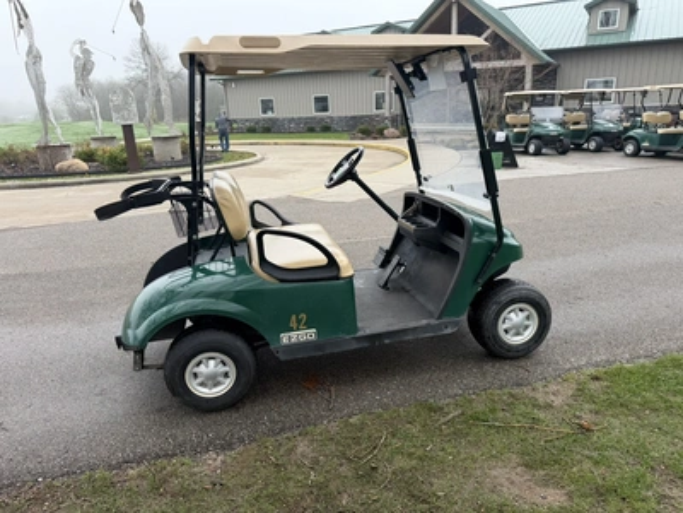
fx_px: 474
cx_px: 342
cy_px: 256
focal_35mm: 24
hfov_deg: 71.6
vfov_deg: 56.8
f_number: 1.78
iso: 80
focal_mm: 6.76
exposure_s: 1/1075
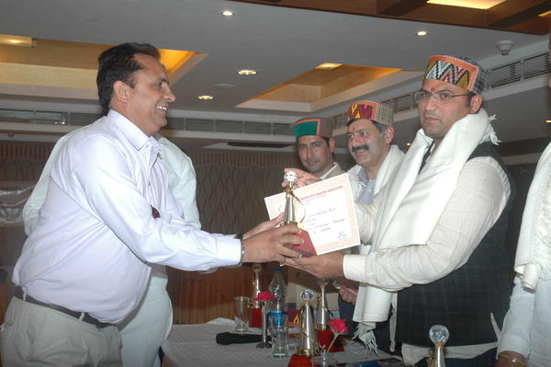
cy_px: 184
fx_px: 711
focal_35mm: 46
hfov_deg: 42.4
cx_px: 276
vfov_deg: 28.9
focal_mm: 31
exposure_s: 1/60
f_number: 4.5
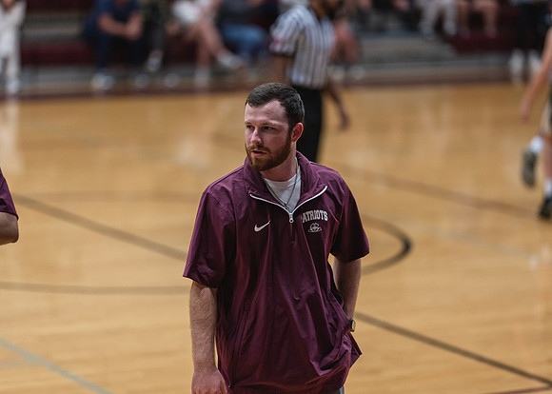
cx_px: 276
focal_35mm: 141
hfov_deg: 14.2
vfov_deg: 10.2
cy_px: 197
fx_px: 2217
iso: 1250
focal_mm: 135
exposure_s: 1/1000
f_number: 1.8
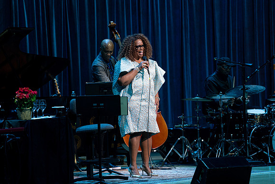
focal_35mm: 200
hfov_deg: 10.3
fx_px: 1528
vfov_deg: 6.9
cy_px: 92
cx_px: 138
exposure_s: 1/250
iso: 2500
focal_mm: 200
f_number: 6.3
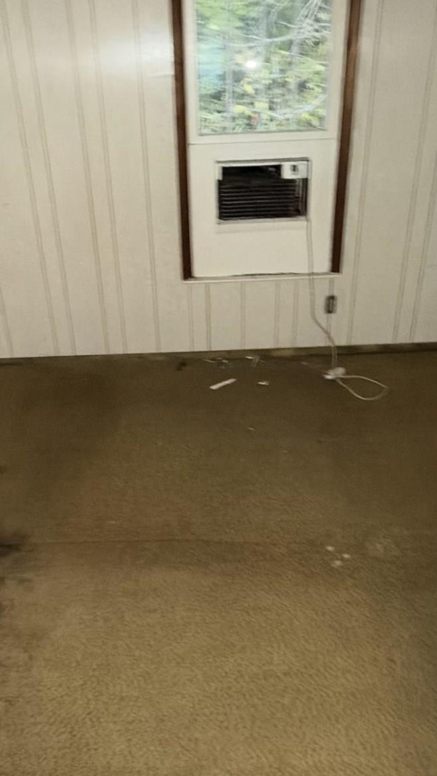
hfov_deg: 38.9
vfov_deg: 64.3
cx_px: 192
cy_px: 384
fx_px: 618
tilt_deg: -29.4
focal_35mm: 30
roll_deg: +2.8
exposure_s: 1/16
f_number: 2.2
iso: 800
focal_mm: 2.22
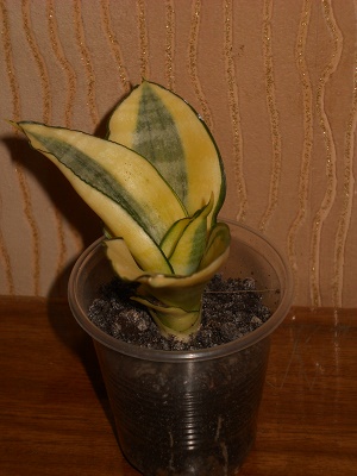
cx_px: 178
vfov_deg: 21.8
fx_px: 1238
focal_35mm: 90
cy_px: 238
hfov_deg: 16.4
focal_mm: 14.9
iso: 80
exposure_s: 1/60
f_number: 8.5
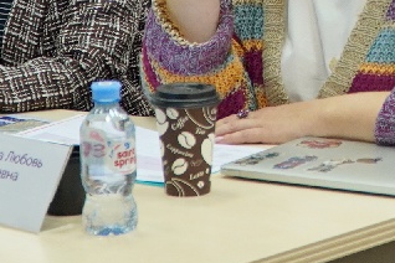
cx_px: 527
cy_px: -166
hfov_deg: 10.7
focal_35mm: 187
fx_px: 2050
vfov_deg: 7.2
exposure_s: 1/160
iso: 1000
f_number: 4
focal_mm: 33
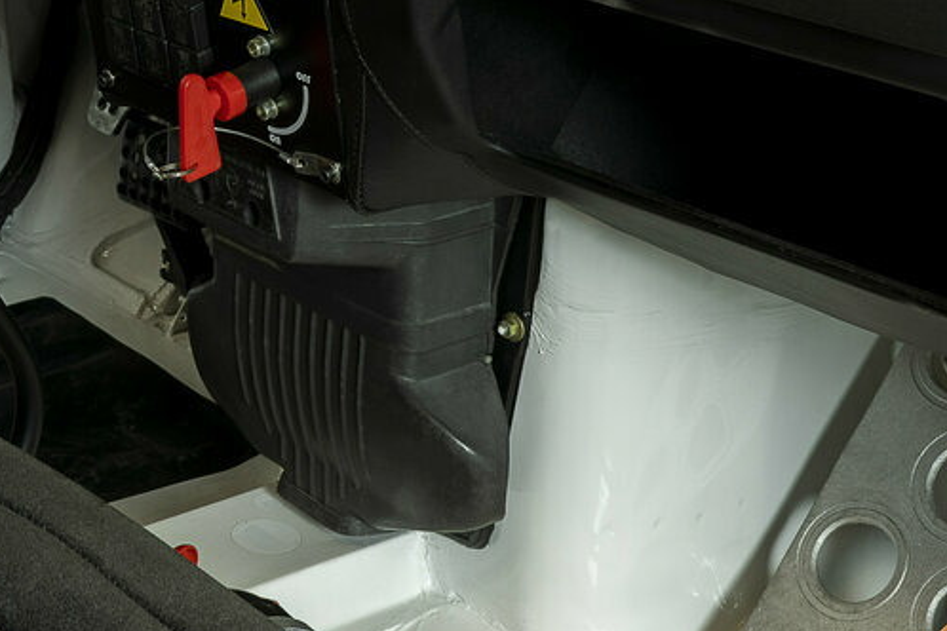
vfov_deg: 16.4
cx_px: 21
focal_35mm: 82
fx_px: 2157
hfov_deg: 23.8
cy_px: 46
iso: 250
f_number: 10
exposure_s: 1.3
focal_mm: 34
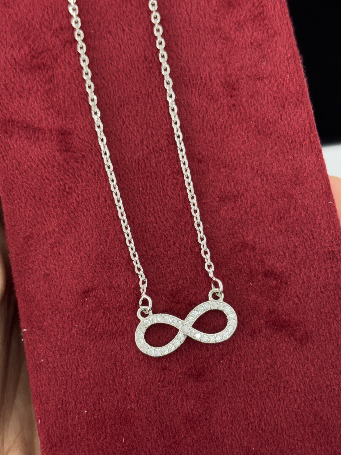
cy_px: 228
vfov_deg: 36.8
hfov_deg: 28.0
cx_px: 170
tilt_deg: -50.1
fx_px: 683
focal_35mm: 52
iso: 50
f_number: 1.6
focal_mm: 5.96
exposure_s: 1/100
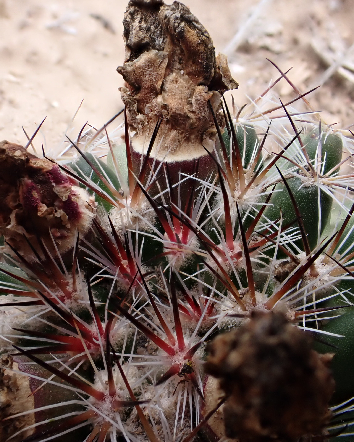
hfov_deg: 37.3
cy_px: 216
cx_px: 203
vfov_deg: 45.8
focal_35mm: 40
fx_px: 524
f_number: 3.2
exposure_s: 1/250
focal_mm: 5.4
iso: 100
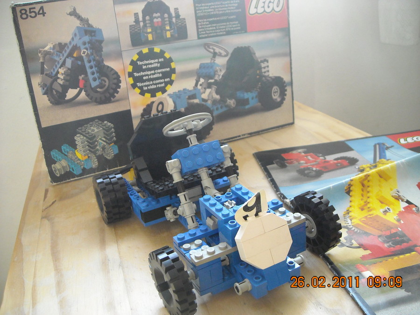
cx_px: 210
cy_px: 158
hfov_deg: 52.6
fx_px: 425
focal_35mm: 35
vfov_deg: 40.7
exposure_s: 1/184
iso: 383
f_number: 2.8
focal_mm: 5.7
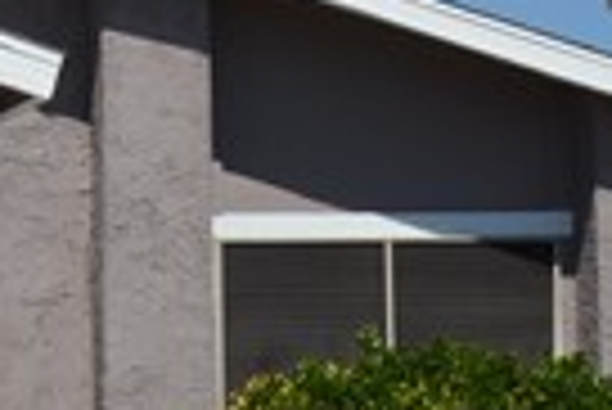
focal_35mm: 263
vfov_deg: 5.2
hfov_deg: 7.2
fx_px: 4476
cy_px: -5
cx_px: -988
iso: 100
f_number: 9
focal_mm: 22
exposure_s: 1/320
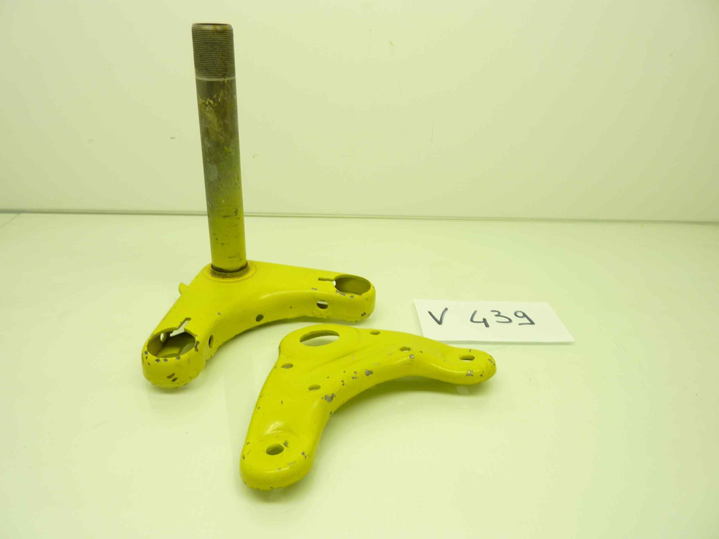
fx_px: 519
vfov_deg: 54.9
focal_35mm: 25
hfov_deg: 69.4
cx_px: 360
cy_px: 270
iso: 80
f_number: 3.3
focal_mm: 4.1
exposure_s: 1/30
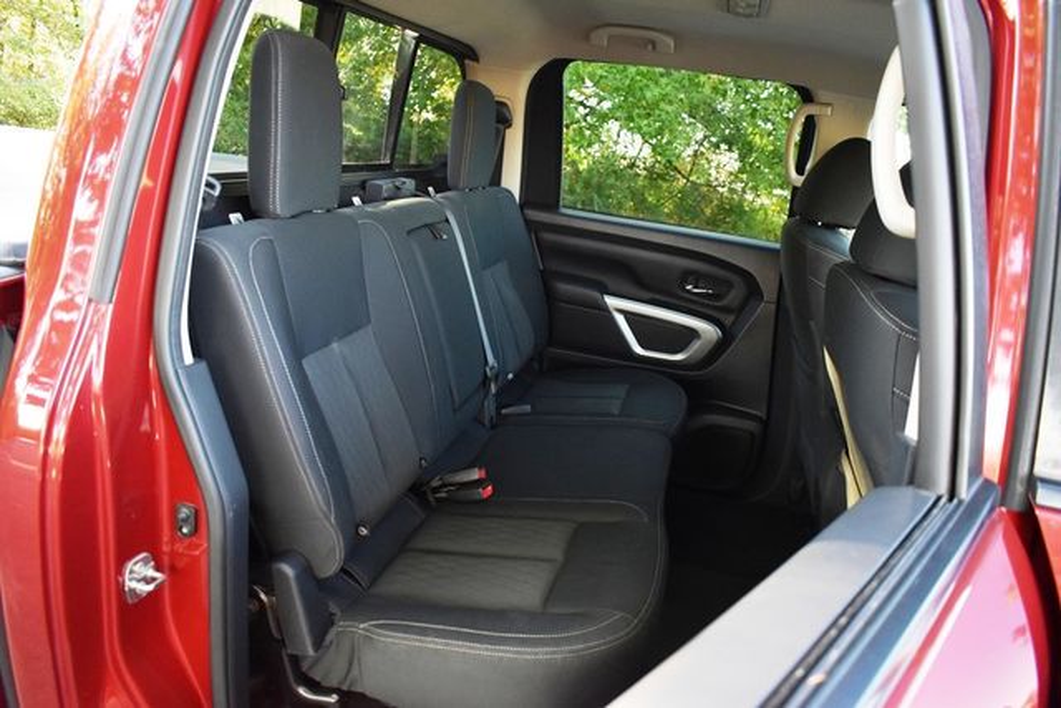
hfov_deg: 67.4
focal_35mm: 27
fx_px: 796
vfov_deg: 48.0
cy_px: 354
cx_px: 530
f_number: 3.5
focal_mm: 18
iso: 1250
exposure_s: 1/125
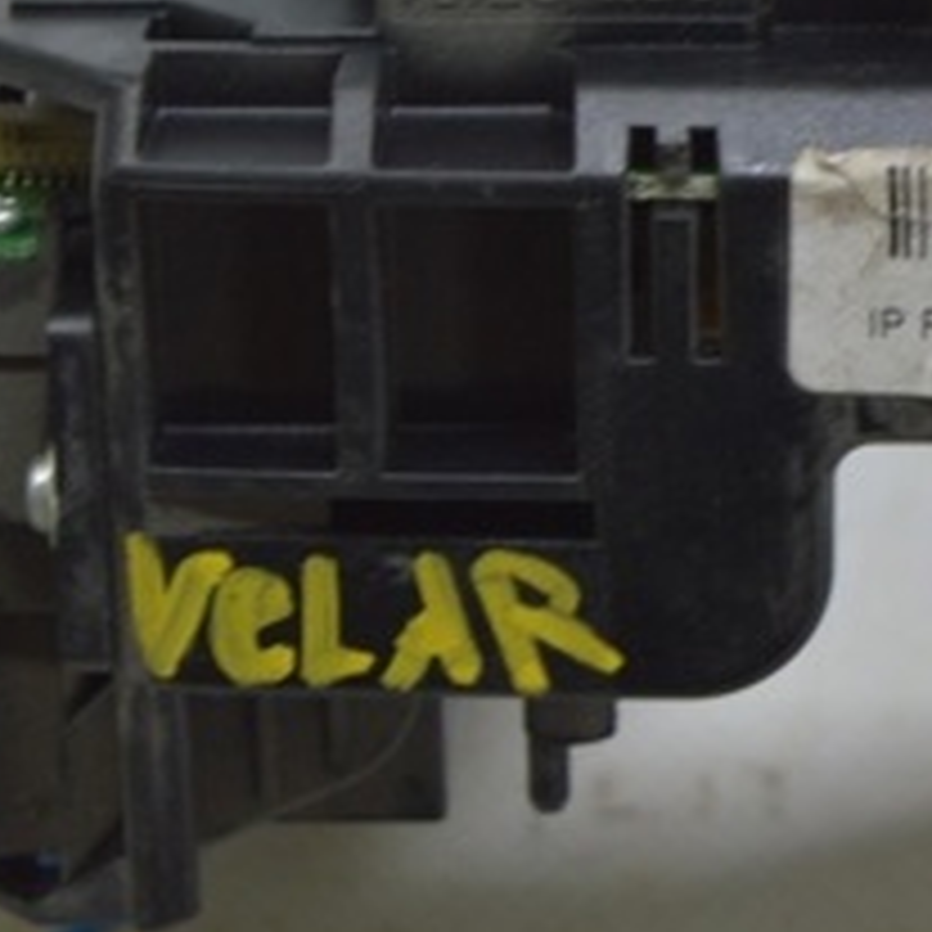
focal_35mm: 189
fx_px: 5757
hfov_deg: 9.2
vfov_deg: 9.2
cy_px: 326
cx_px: 1009
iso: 400
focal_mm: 48
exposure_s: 1/20
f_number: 5.6
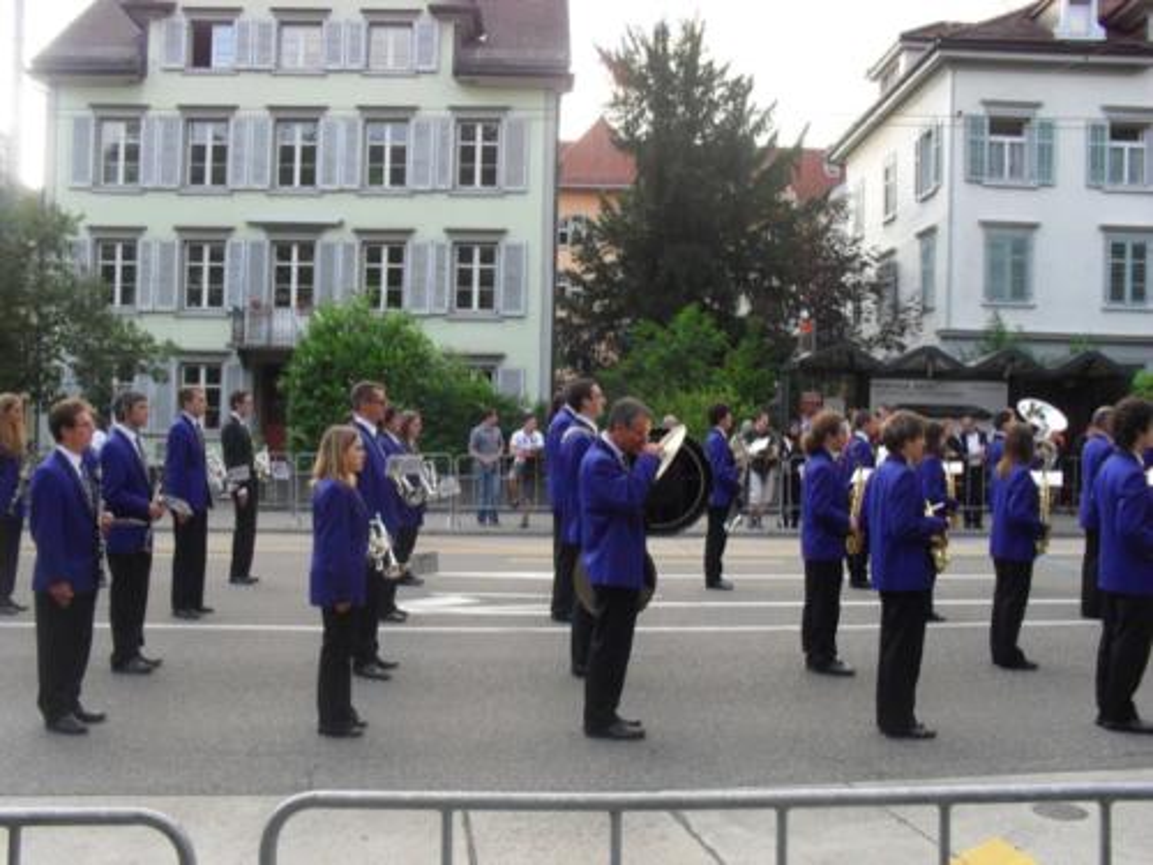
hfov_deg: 52.6
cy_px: 432
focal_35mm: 35
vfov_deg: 40.7
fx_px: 1166
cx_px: 576
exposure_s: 1/60
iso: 100
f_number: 3.2
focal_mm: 6.3
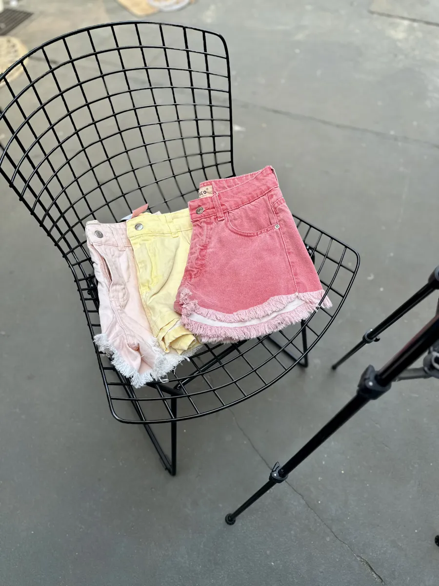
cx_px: 220
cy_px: 293
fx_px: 406
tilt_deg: -55.9
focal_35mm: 24
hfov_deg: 56.8
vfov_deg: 71.6
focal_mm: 6.86
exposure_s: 1/587
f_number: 1.78
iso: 80
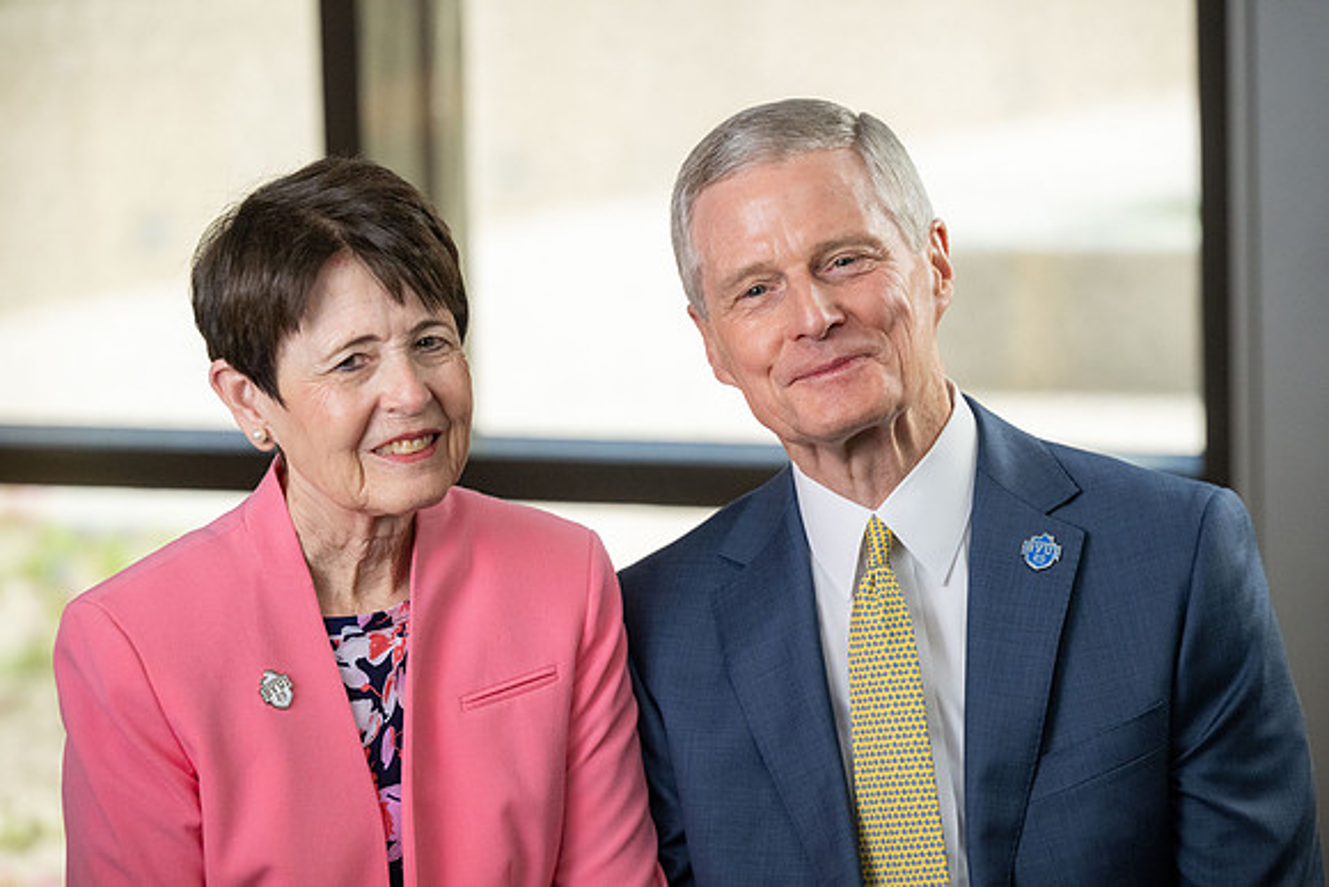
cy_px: 444
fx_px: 5354
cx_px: 664
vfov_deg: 9.5
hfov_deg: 14.2
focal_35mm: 145
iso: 2000
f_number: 4
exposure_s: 1/400
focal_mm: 145
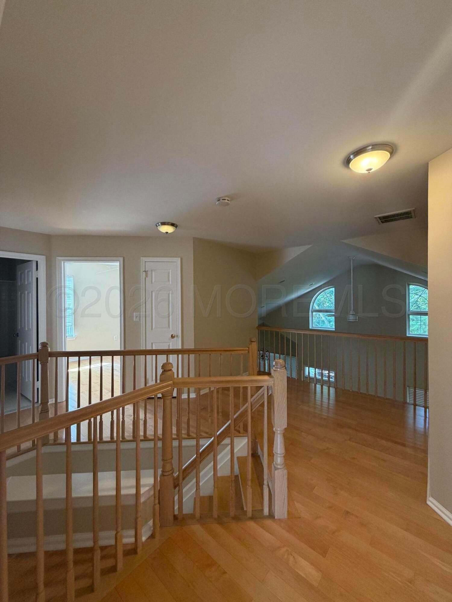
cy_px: 301
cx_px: 226
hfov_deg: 85.7
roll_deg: +0.3
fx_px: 244
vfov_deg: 102.1
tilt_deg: +0.4
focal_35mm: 14
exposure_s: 1/60
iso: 160
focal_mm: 2.22
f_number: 2.2
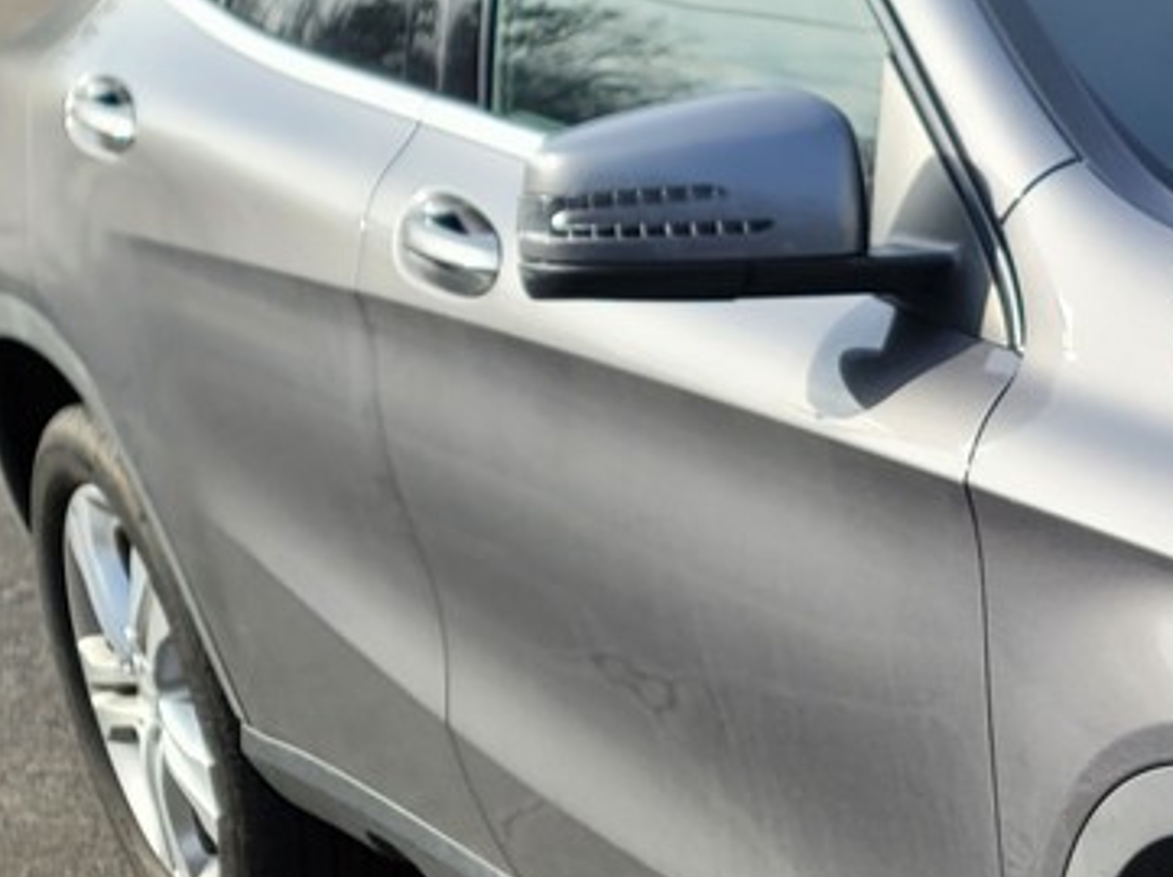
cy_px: 739
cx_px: 1875
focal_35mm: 99
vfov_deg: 14.8
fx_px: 3351
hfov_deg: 17.4
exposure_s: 1/371
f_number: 1.8
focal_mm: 7
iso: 20
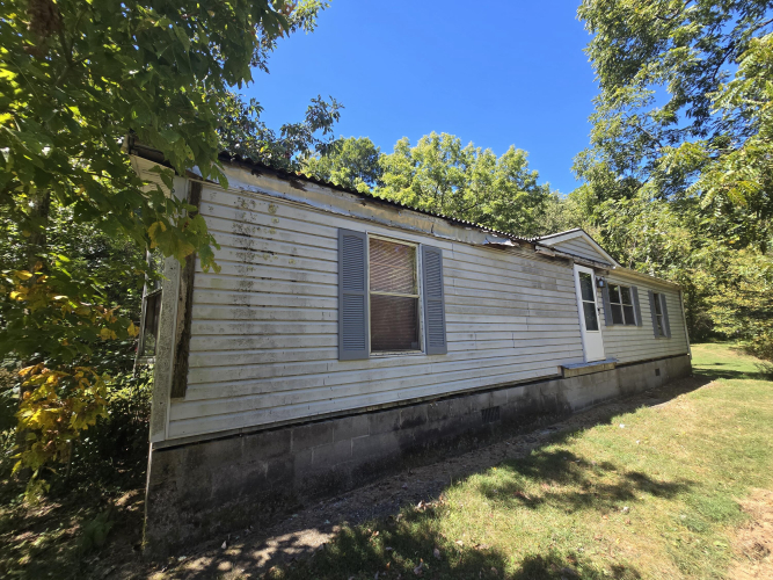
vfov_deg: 89.9
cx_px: 386
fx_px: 290
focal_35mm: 13
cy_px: 290
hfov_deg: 106.2
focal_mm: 2.2
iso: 50
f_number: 2.2
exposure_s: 1/489
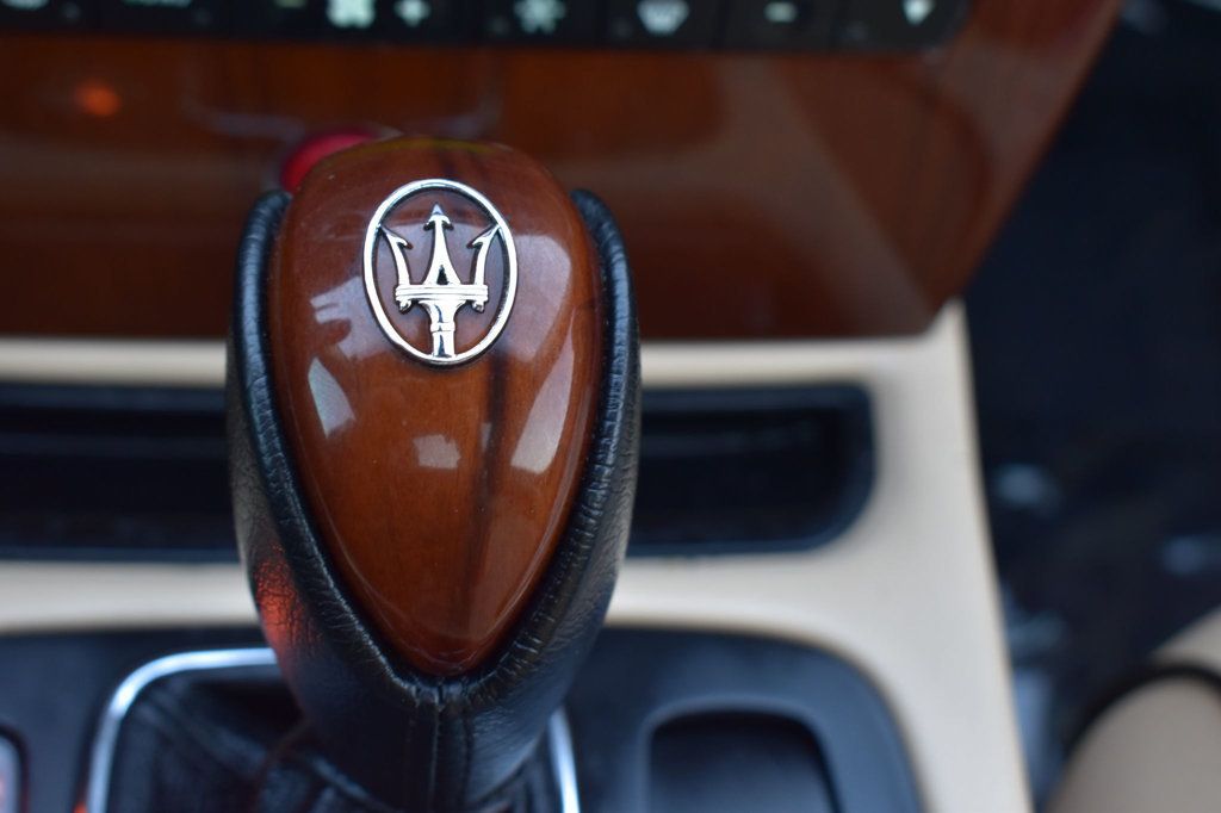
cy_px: 406
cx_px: 610
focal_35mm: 52
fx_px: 1780
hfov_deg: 37.9
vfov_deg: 25.7
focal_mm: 35
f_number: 6.3
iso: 720
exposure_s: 1/15
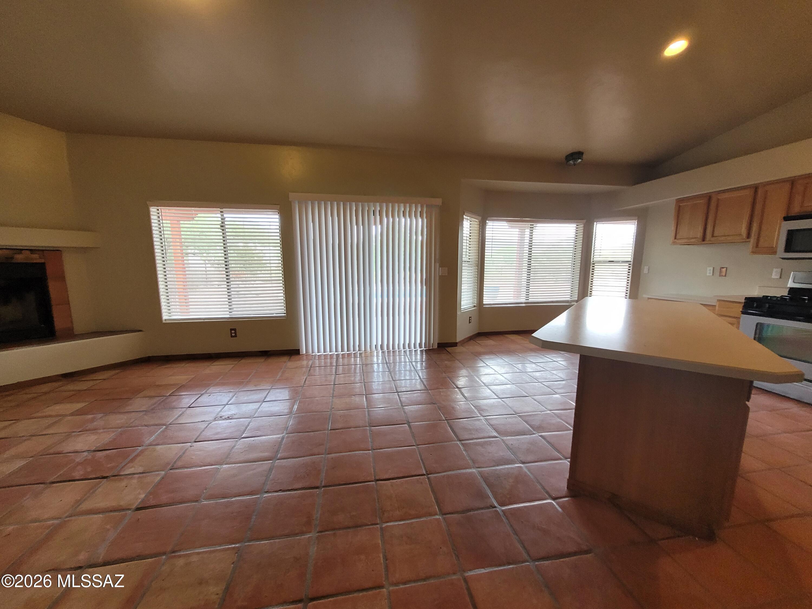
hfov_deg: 106.2
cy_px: 304
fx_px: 305
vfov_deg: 89.9
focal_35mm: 13
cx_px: 406
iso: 160
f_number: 2.2
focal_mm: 1.74
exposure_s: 1/60
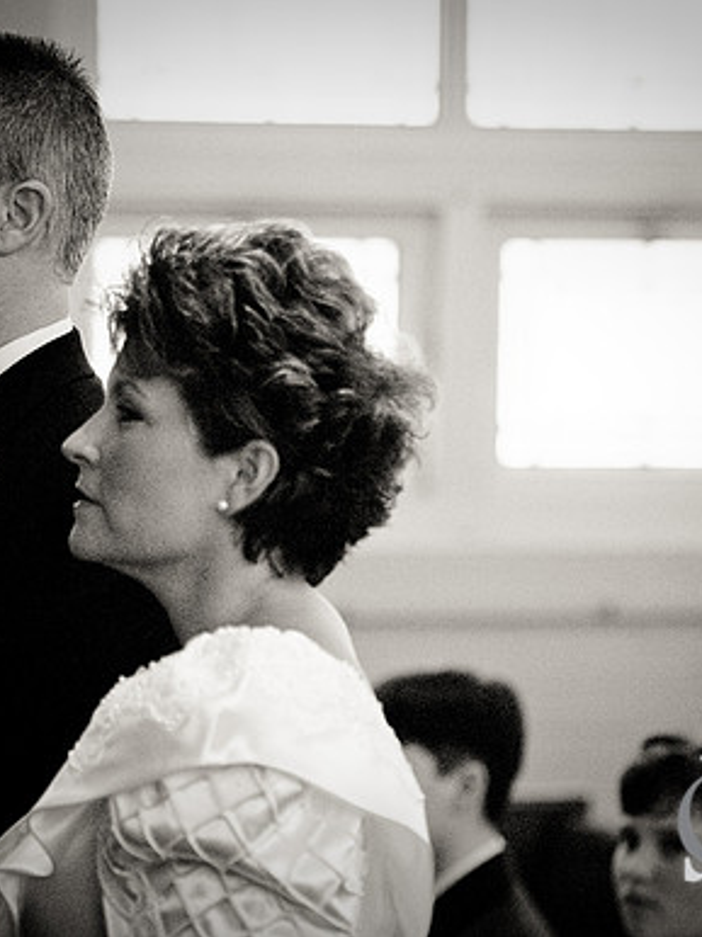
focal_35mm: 243
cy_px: 468
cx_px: 340
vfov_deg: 8.2
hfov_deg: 6.1
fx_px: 6578
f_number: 2.8
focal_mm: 112
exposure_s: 1/160
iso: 640
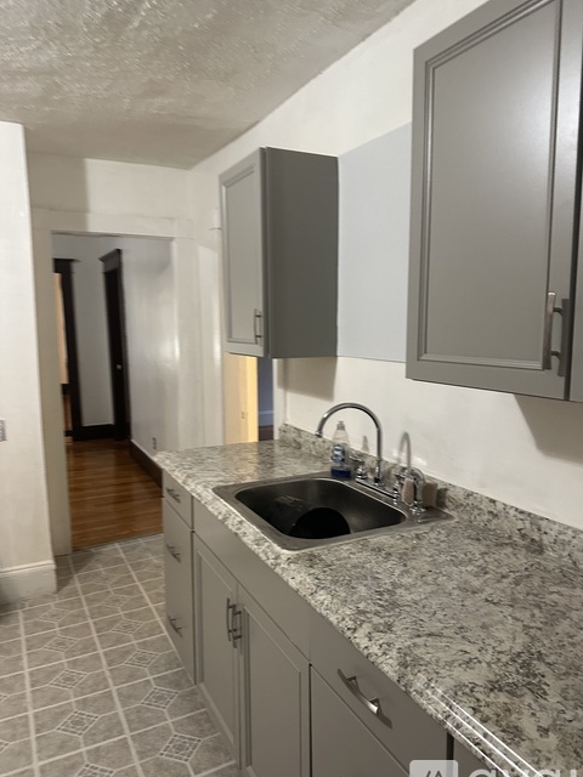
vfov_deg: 69.4
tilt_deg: -9.7
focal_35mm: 25
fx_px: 561
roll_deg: -1.4
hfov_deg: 54.9
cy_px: 404
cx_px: 302
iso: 400
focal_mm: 6.86
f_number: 1.78
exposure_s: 1/60
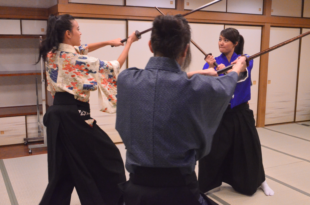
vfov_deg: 30.7
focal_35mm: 44
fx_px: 374
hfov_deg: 45.0
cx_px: 155
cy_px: 102
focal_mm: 29
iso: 6400
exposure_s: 1/125
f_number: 13
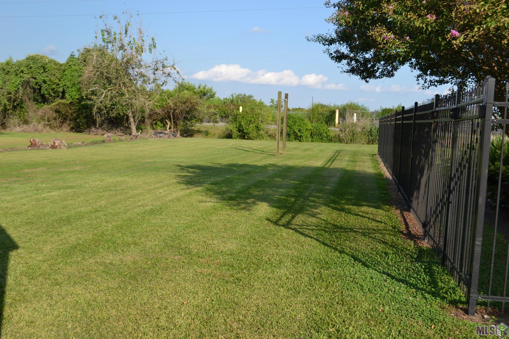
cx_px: 254
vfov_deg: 36.9
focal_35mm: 36
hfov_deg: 53.1
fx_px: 509
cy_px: 170
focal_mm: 24
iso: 100
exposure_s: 1/200
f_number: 7.1
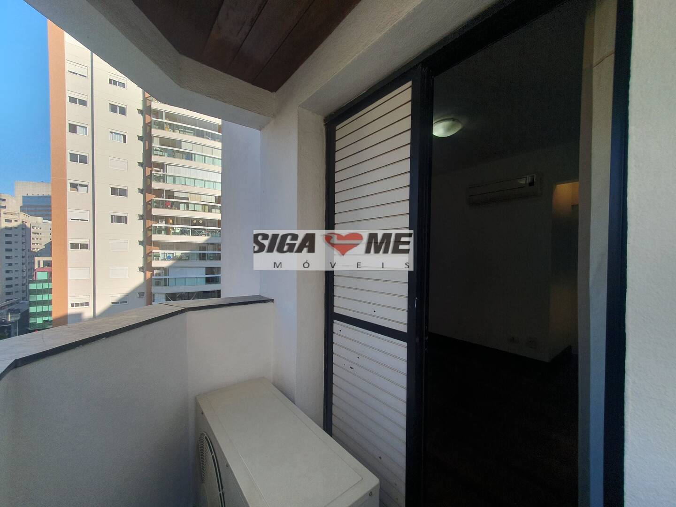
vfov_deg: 89.9
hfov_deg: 106.2
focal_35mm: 13
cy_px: 254
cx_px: 338
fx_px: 254
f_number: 2.2
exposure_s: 1/596
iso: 50
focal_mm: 1.8
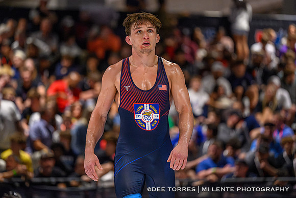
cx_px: 139
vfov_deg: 6.8
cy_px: 88
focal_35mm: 202
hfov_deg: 10.2
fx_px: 1660
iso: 10000
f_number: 2.8
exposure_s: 1/800
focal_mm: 175
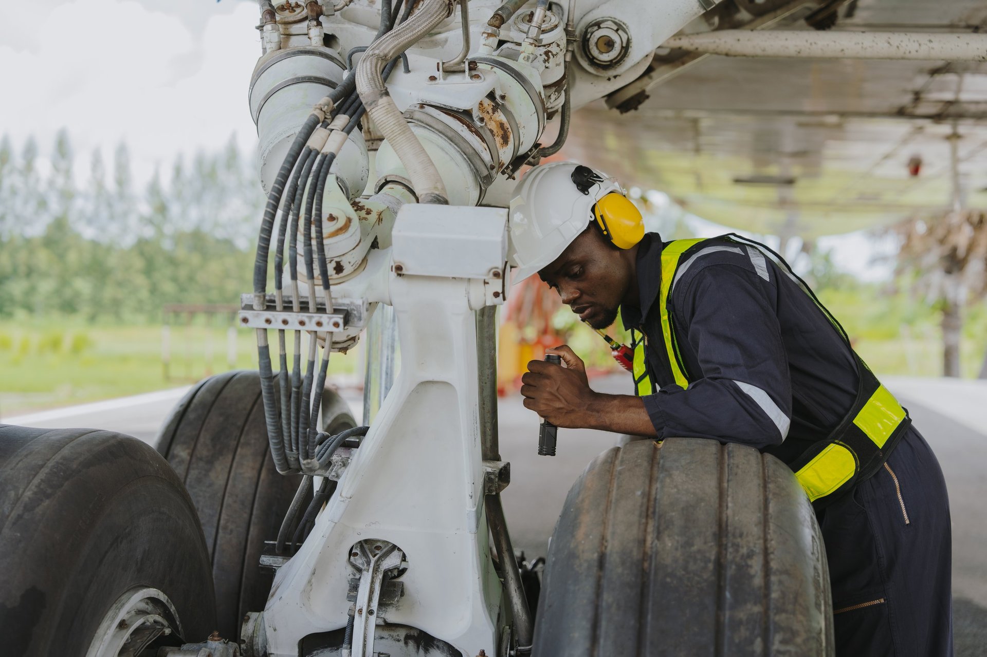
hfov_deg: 33.9
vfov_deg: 23.0
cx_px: 494
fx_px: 1617
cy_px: 328
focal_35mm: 59
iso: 100
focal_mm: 59
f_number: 2.8
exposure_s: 1/250
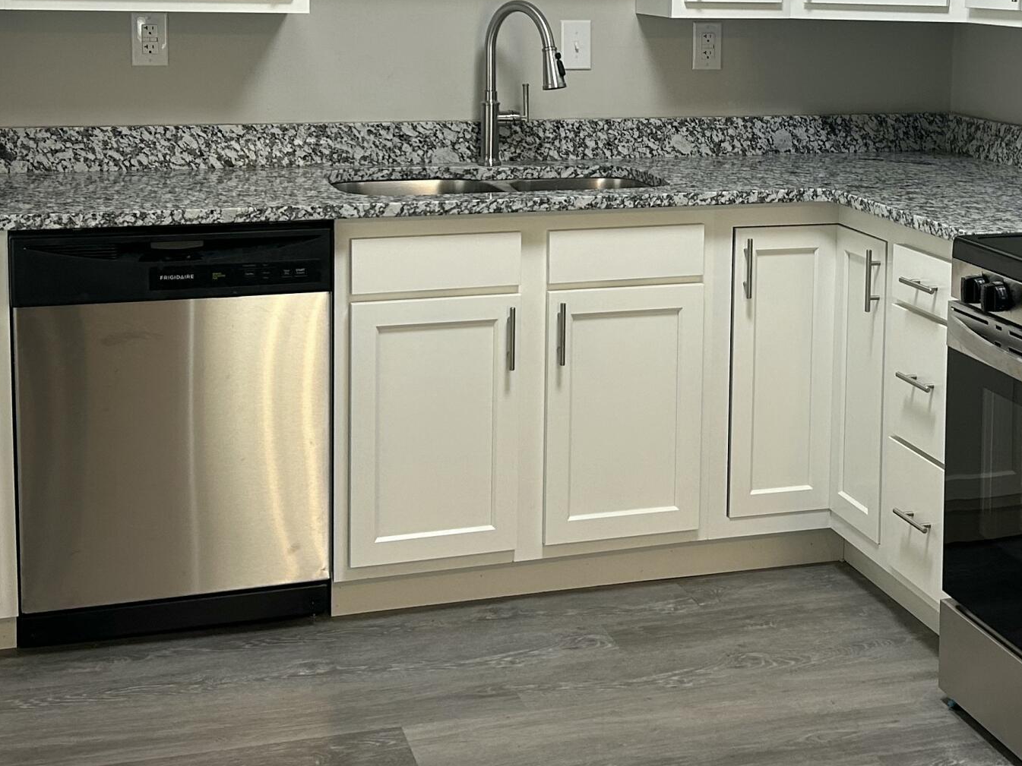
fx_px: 1713
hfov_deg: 33.0
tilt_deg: -6.6
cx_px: 677
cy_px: 163
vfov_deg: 24.9
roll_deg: -1.0
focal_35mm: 58
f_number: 1.5
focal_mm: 5.7
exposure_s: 1/120
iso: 125
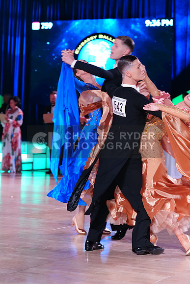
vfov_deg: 20.6
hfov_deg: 13.8
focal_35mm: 99
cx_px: 95
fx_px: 783
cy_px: 142
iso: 3200
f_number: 4.5
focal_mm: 99
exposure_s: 1/250
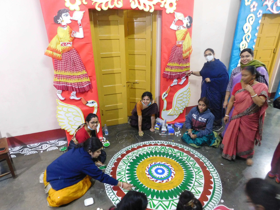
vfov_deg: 58.9
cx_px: 140
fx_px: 186
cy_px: 105
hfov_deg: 73.9
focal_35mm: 23
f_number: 3
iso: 560
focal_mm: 4
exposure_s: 1/8
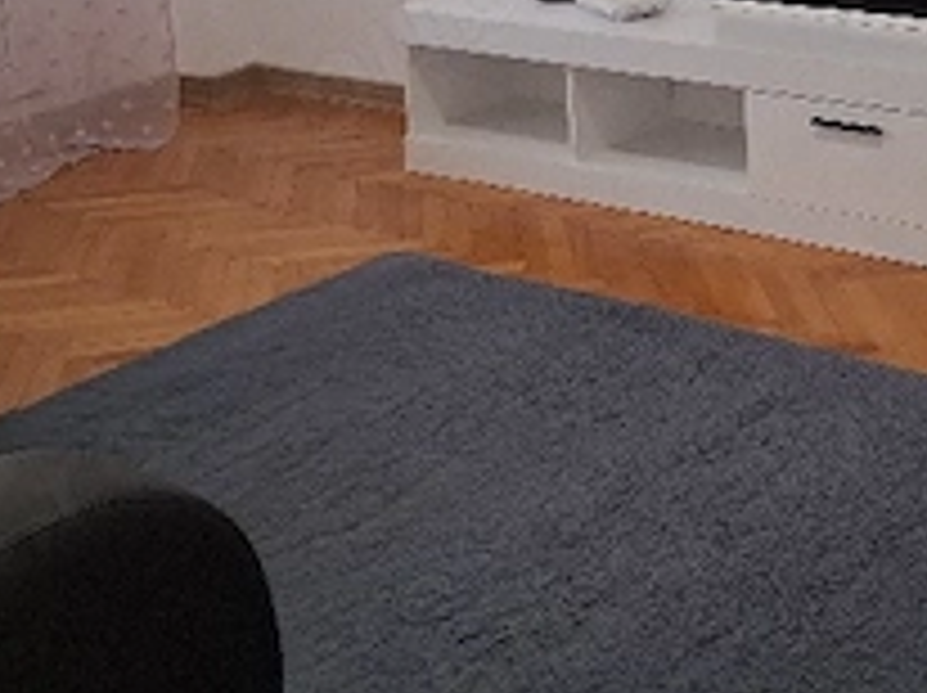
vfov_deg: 20.9
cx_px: 756
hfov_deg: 28.3
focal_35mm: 67
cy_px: -58
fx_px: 1792
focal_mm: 5.54
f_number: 1.8
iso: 50
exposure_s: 1/100
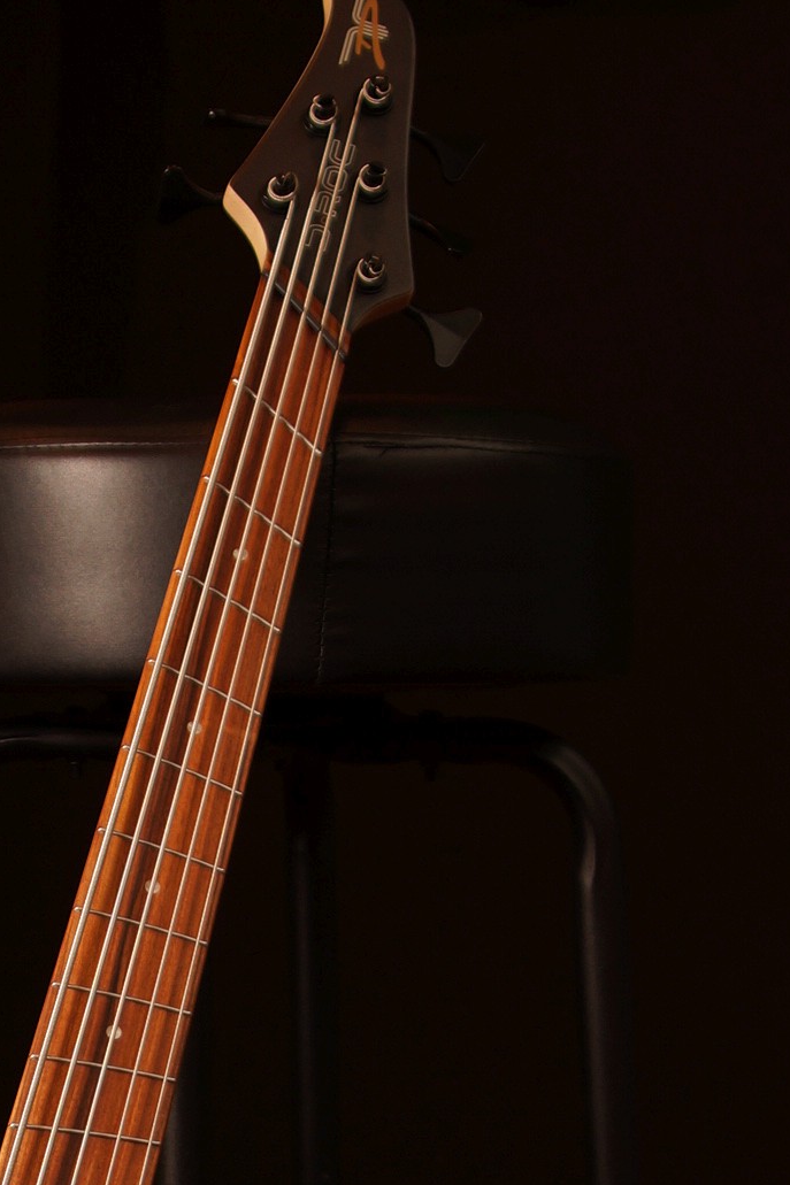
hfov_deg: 9.8
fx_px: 4587
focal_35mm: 139
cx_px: -41
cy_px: 1388
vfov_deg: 14.3
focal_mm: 35
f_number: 5.6
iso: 100
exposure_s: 1/20
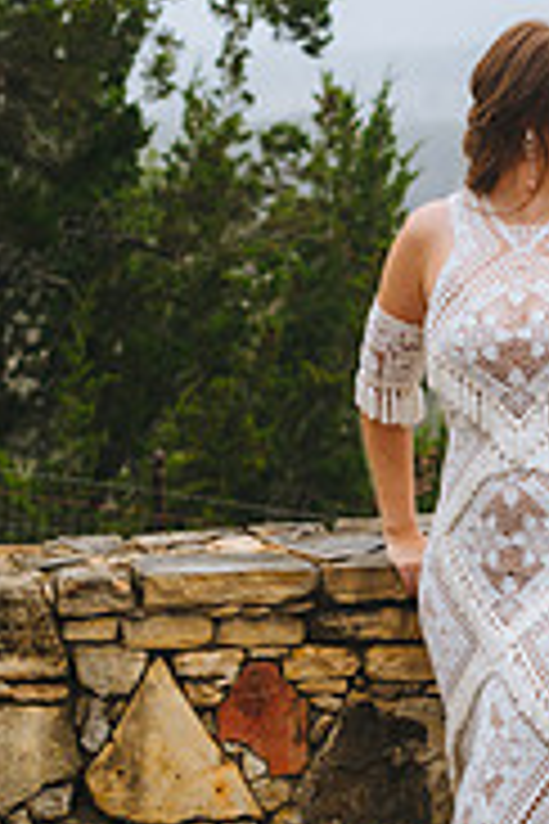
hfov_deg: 11.0
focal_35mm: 123
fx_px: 2813
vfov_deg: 16.6
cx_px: 551
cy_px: 284
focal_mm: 50
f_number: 3.5
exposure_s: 1/80
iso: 500
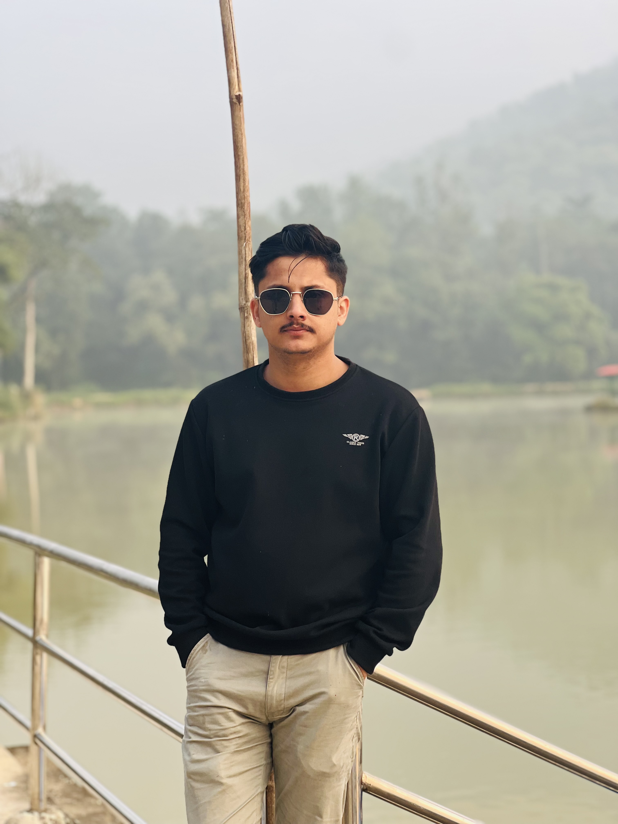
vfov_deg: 25.3
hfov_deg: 19.1
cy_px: 412
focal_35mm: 77
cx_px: 309
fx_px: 1833
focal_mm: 9
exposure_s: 1/121
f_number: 2.8
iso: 50
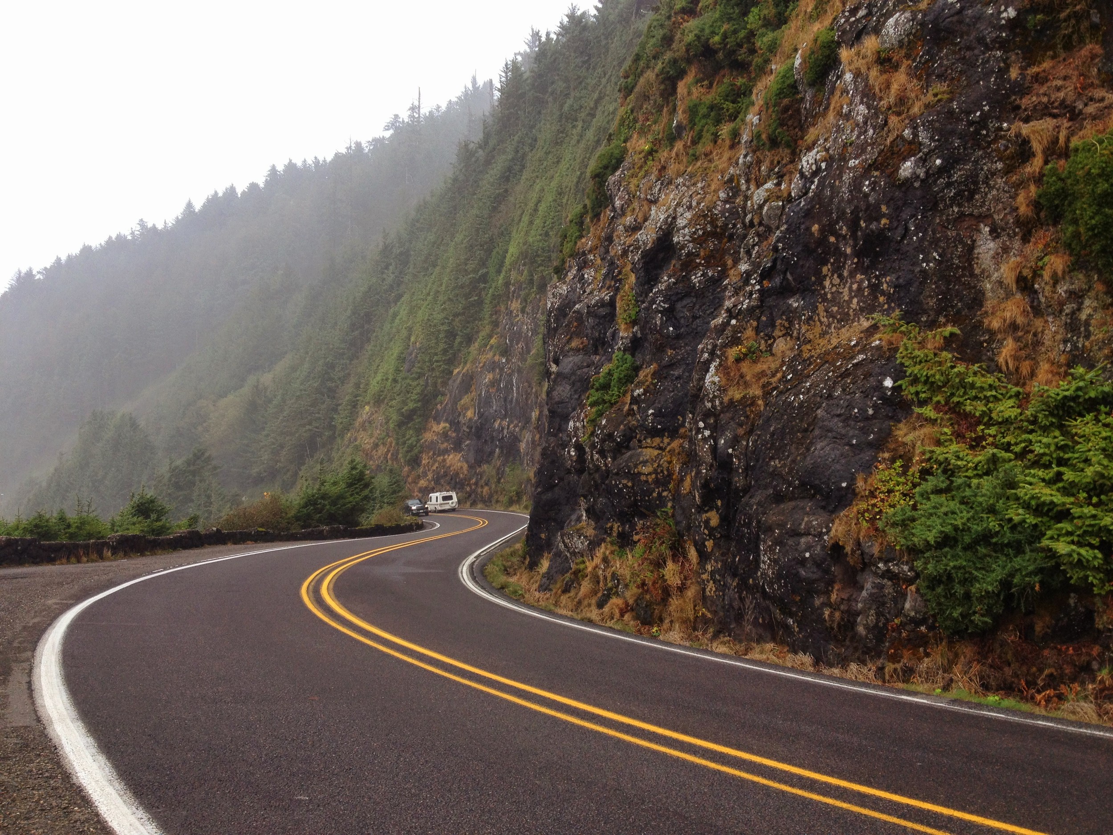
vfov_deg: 40.7
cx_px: 556
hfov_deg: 52.6
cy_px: 418
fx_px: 1125
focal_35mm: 35
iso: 50
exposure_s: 1/394
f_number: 2.4
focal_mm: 4.28
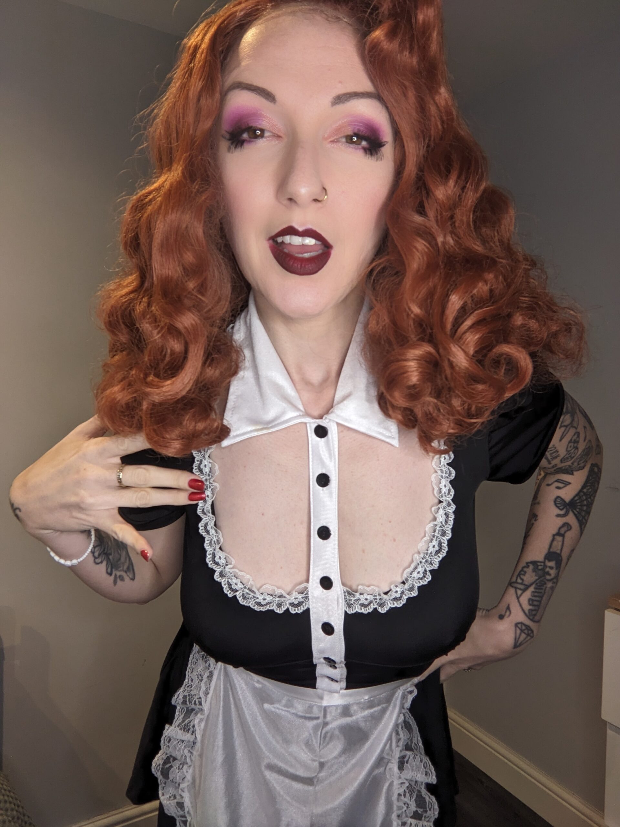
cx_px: 310
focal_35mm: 24
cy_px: 414
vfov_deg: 71.6
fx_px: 573
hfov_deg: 56.8
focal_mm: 2.51
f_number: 2
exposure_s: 1/25
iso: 100
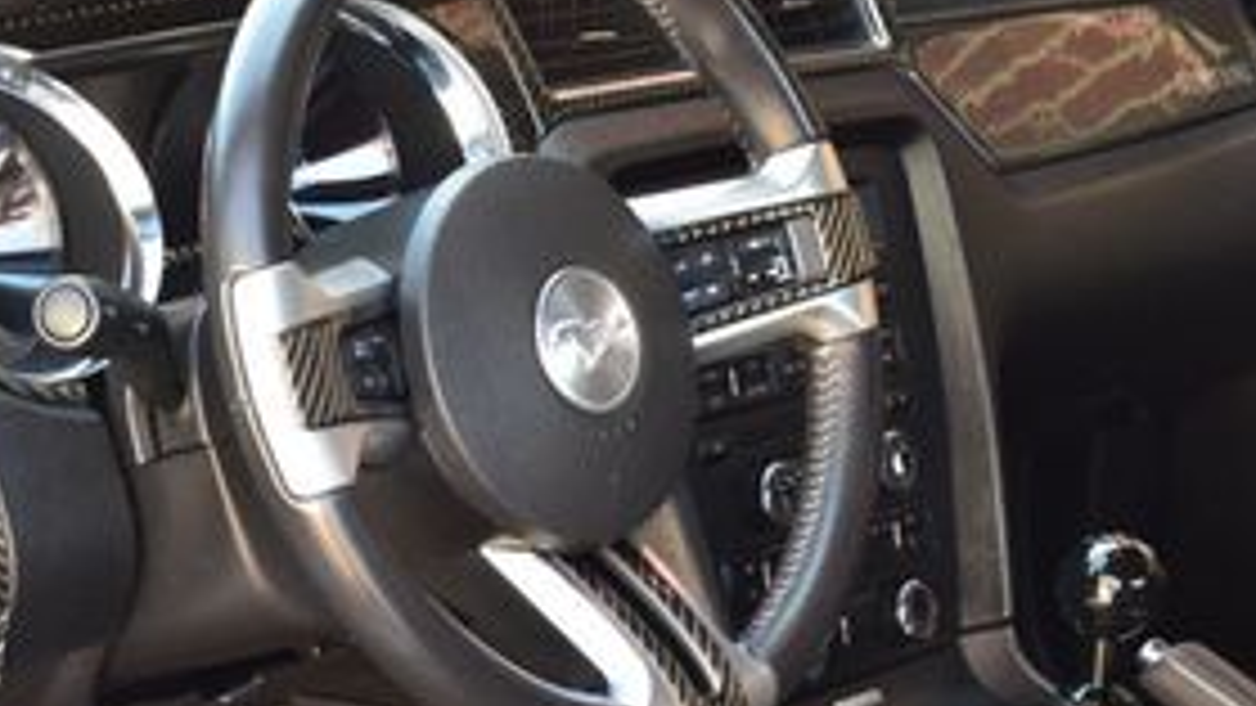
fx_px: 3364
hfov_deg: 21.0
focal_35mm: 101
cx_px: 320
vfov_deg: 11.8
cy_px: 742
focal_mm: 28
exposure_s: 1/30
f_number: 7.1
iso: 400
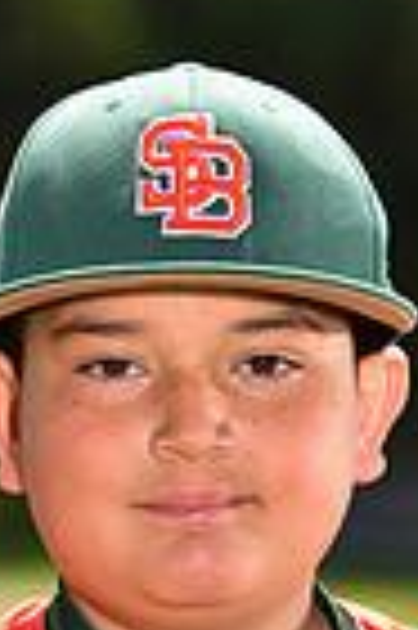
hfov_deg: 2.1
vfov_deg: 3.2
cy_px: 878
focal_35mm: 643
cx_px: 222
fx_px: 11226
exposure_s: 1/200
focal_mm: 155
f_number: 5.6
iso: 80
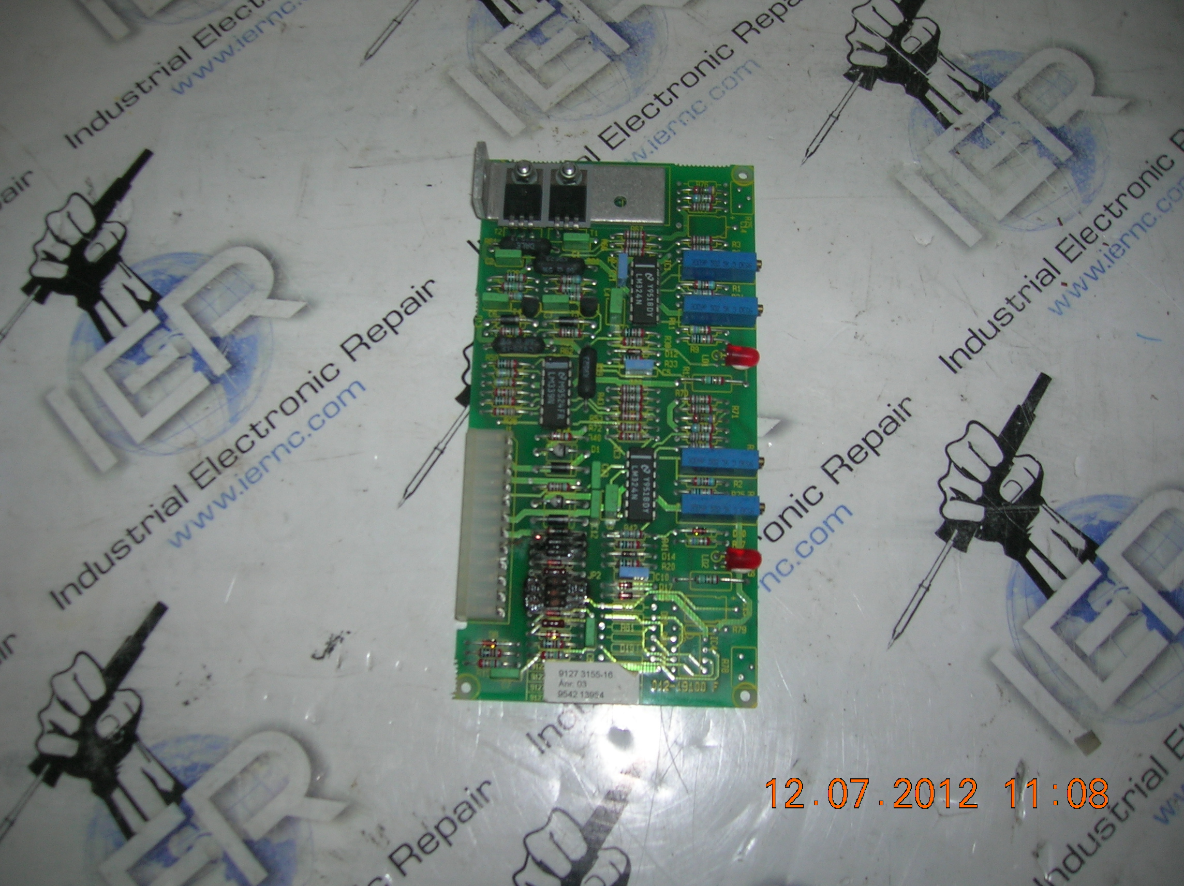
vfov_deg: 41.7
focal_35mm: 34
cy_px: 443
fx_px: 1162
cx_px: 592
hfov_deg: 54.0
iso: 50
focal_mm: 5.7
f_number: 2.9
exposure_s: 1/60.1
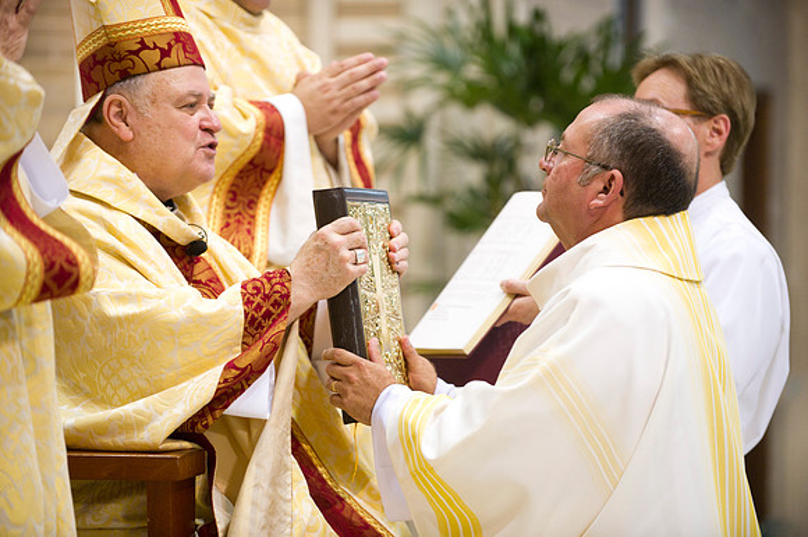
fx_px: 3140
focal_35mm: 140
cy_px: 268
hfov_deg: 14.7
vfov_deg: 9.8
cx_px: 404
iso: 2000
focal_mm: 140
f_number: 2.8
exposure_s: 1/100
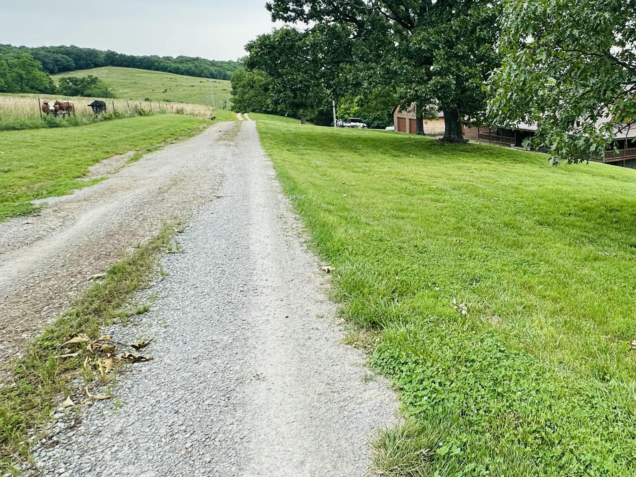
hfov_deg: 61.8
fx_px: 478
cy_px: 173
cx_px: 508
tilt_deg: -10.0
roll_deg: -0.8
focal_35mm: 26
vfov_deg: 52.4
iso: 40
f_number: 2.2
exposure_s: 1/99
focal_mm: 2.22
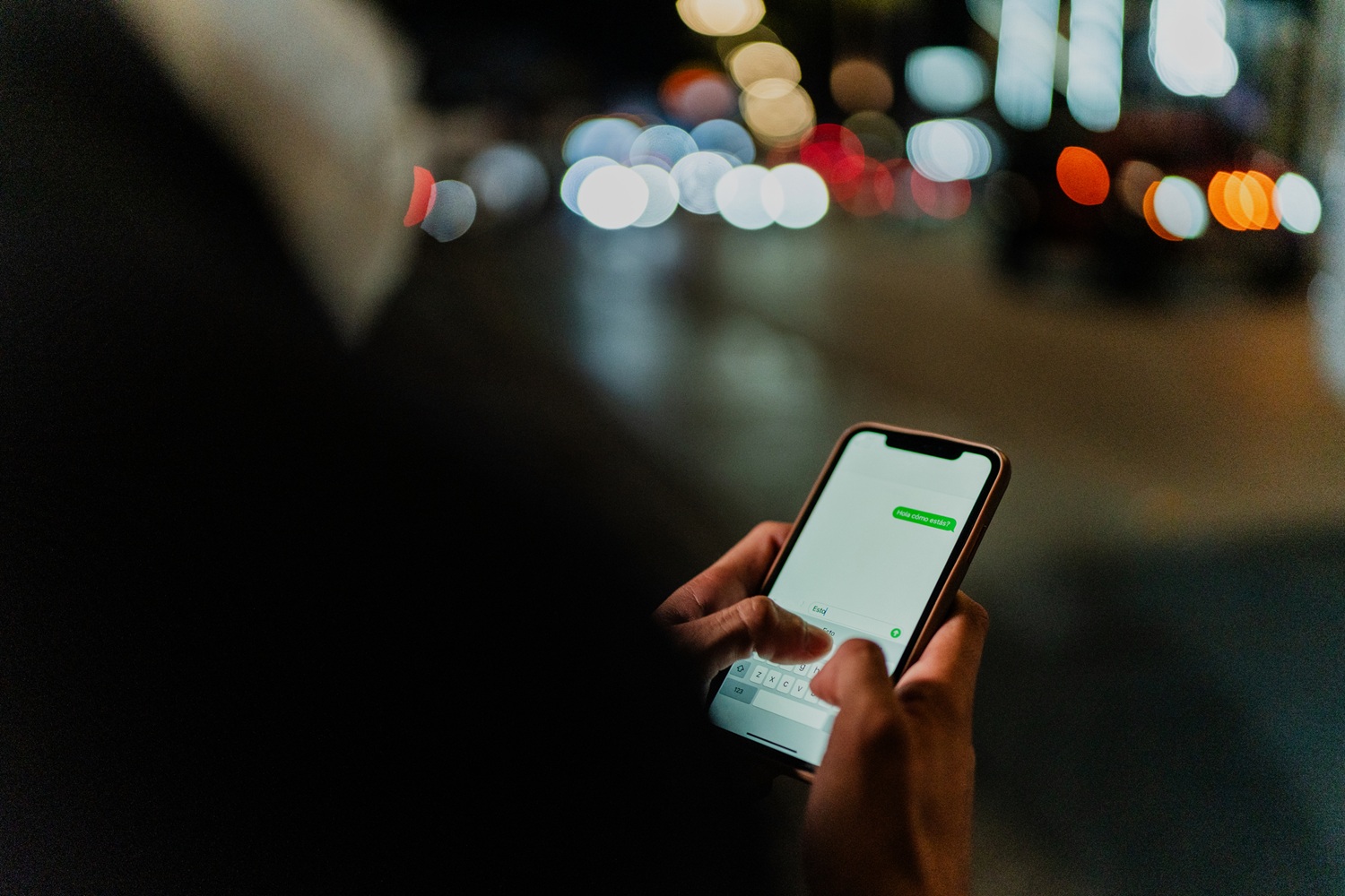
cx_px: 672
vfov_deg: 37.9
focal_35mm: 35
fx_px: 1308
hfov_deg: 54.4
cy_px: 448
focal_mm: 35
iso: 1250
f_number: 1.2
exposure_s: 1/1250
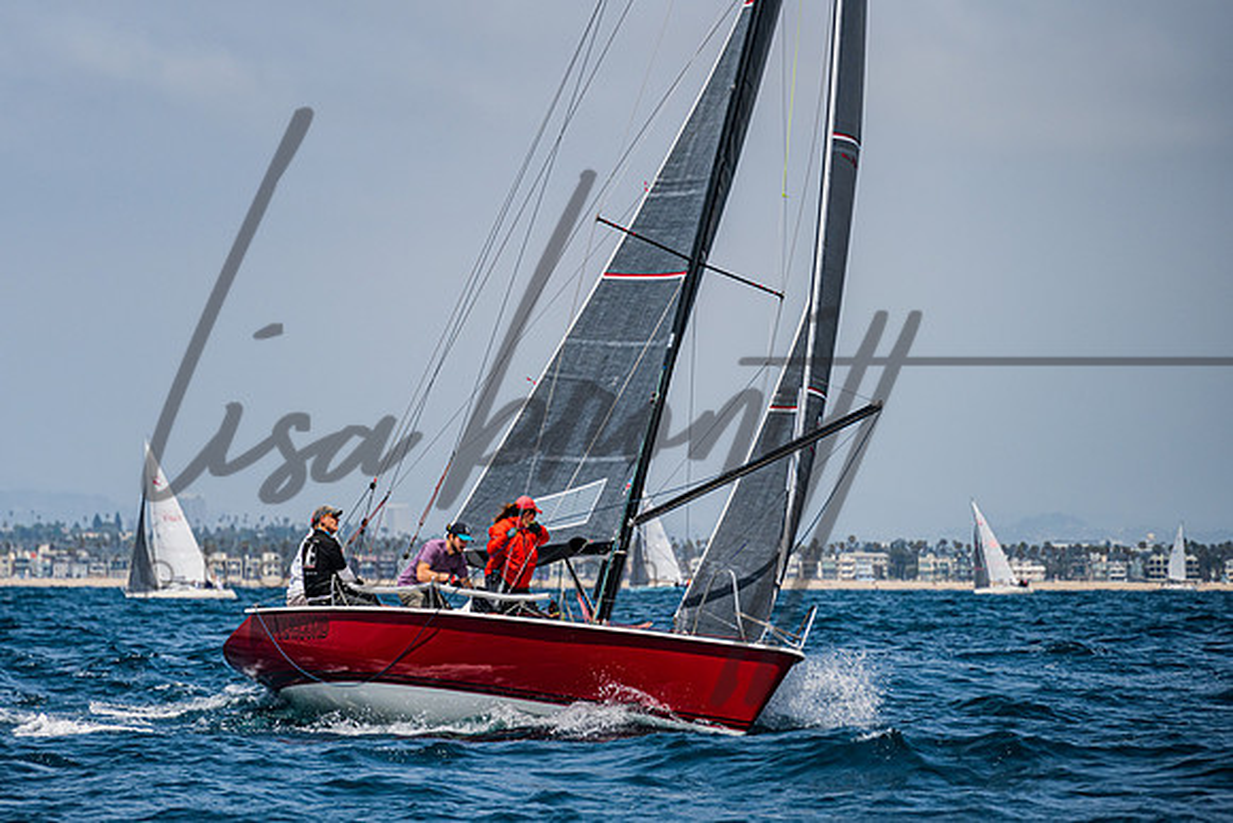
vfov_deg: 5.1
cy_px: 314
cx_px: 455
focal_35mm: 268
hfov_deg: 7.7
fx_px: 9173
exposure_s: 1/1250
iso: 250
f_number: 6.3
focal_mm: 200
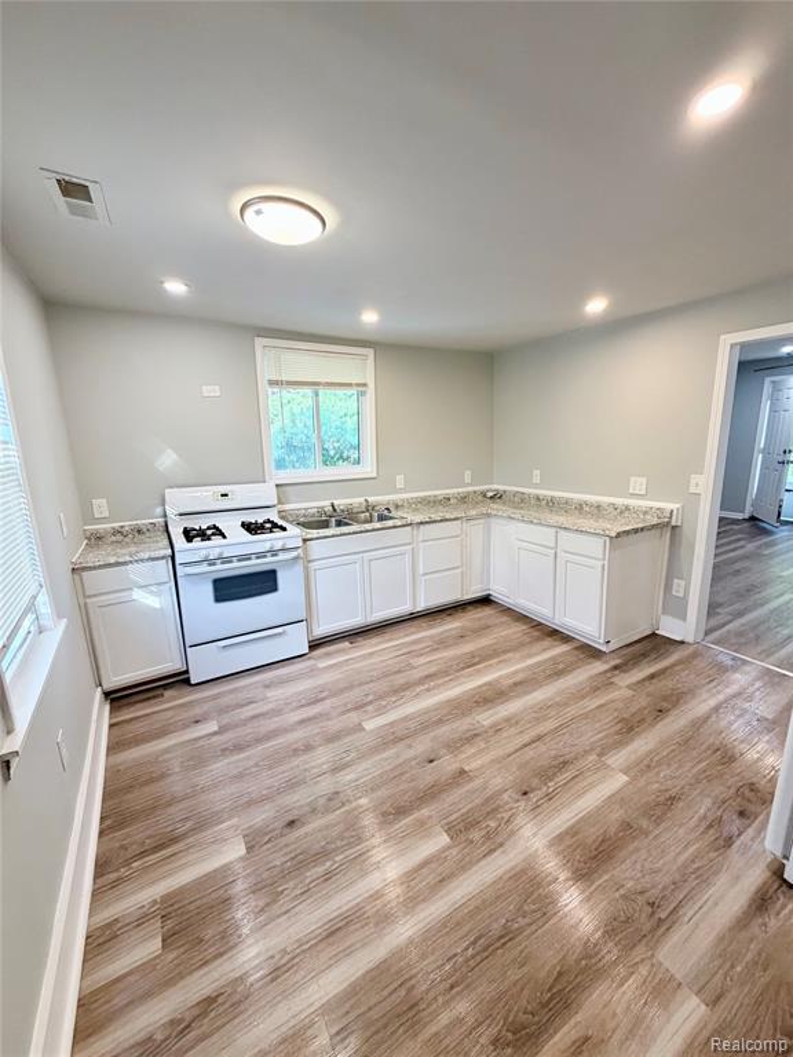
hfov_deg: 85.7
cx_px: 396
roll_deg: +1.9
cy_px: 528
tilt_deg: -10.8
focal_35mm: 14
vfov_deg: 102.1
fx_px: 428
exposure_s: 1/120
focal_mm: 2.22
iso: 250
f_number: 2.2
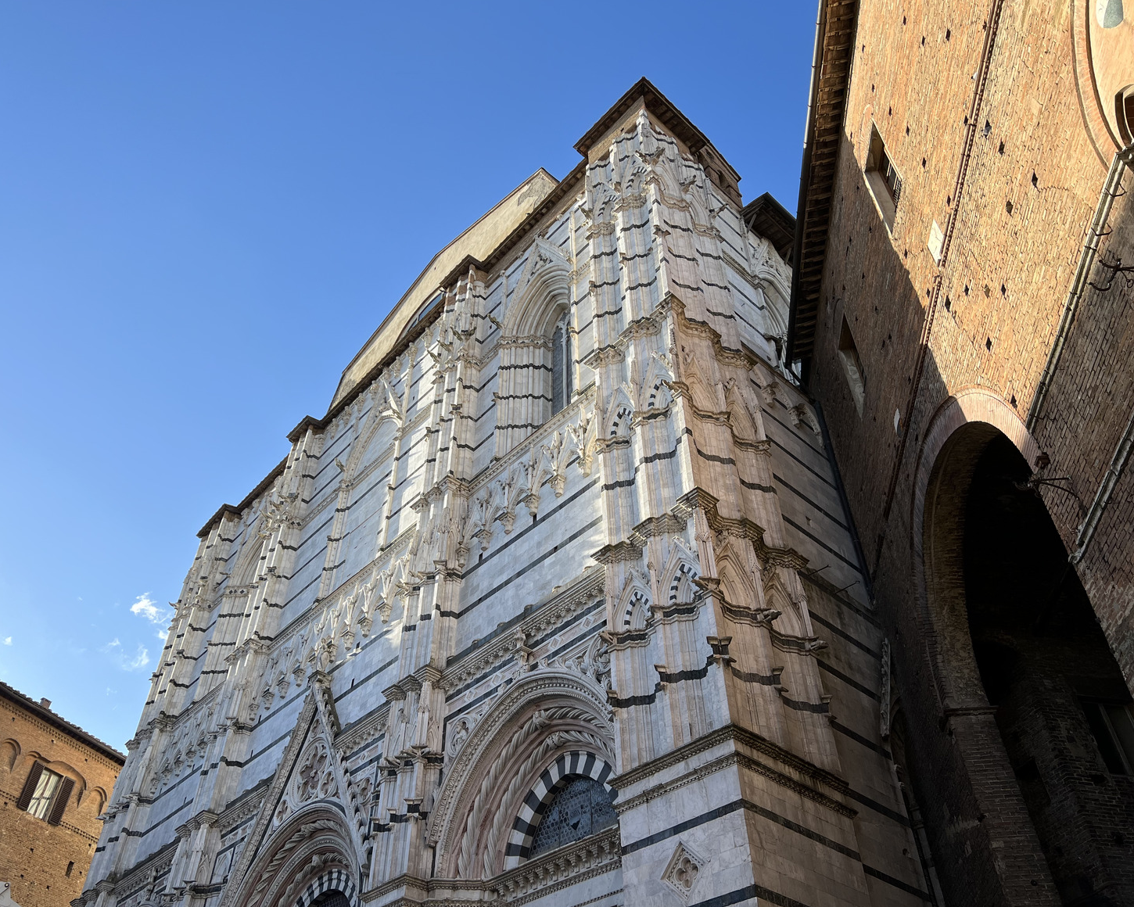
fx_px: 940
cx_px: 529
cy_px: 461
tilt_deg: +43.9
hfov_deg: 62.1
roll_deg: -1.9
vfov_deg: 51.5
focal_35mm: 28
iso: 50
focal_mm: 5.7
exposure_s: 1/2252
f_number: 1.5
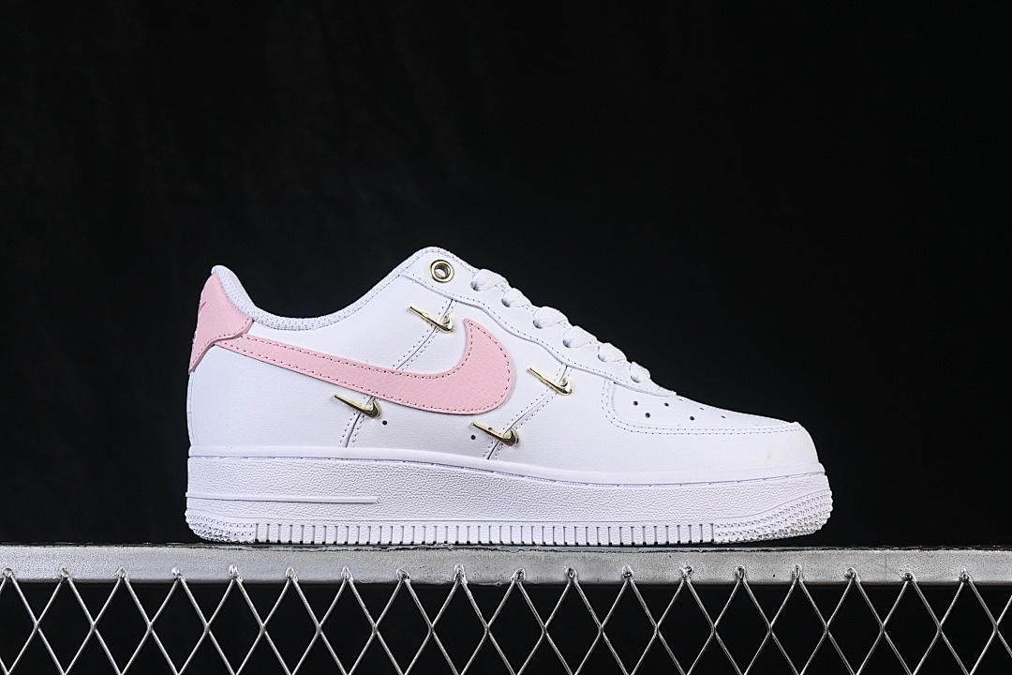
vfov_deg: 18.2
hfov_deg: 27.0
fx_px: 2108
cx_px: 506
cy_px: 338
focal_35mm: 75
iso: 160
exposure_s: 1/80
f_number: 8
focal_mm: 50
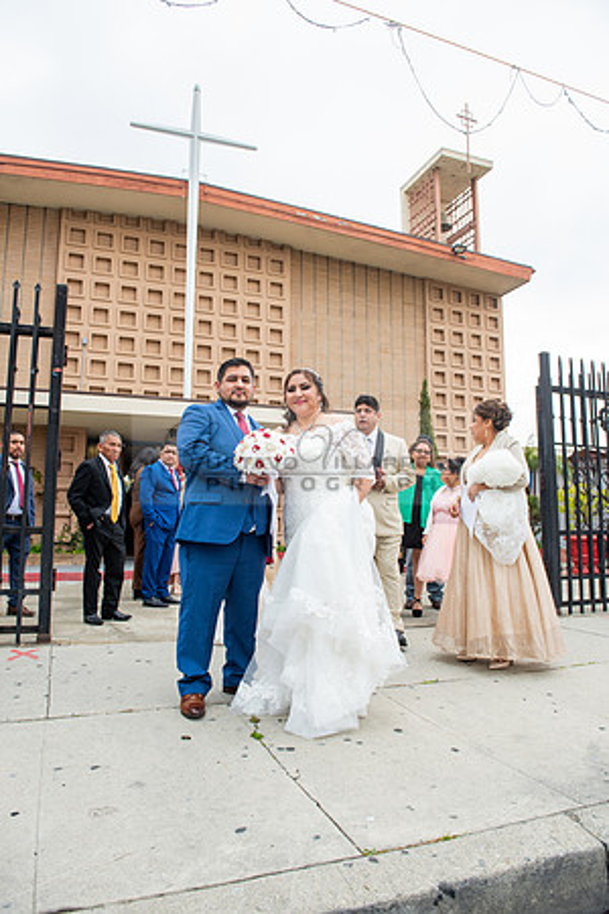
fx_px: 609
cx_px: 304
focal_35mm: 24
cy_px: 457
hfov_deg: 53.1
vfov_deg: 73.7
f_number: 5.6
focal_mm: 24
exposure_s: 1/200
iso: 500
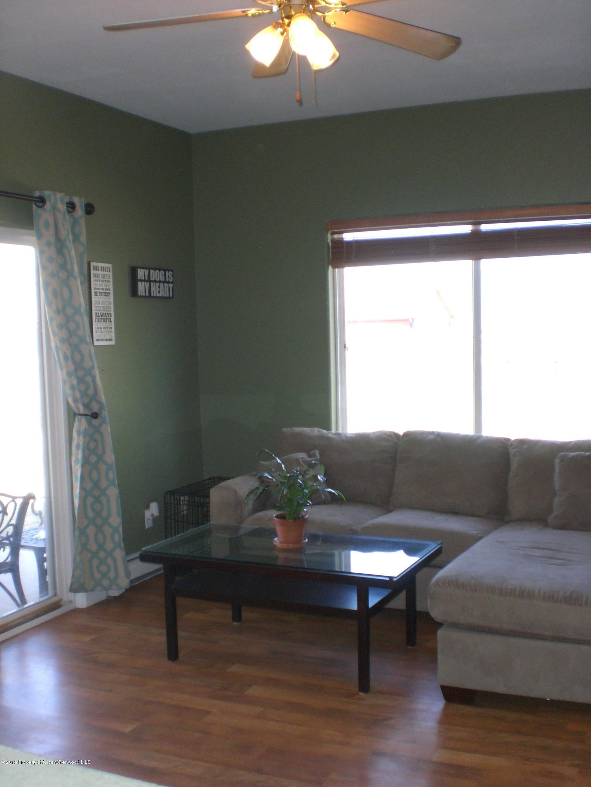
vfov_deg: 49.0
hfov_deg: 37.7
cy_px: 394
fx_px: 865
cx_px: 296
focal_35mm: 38
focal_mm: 6.3
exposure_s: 1/125
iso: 200
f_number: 3.1
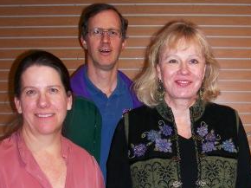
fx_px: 493
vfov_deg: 21.5
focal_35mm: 68
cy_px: 122
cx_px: 191
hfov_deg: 28.1
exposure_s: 1/60.1
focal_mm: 7.4
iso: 50
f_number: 3.5
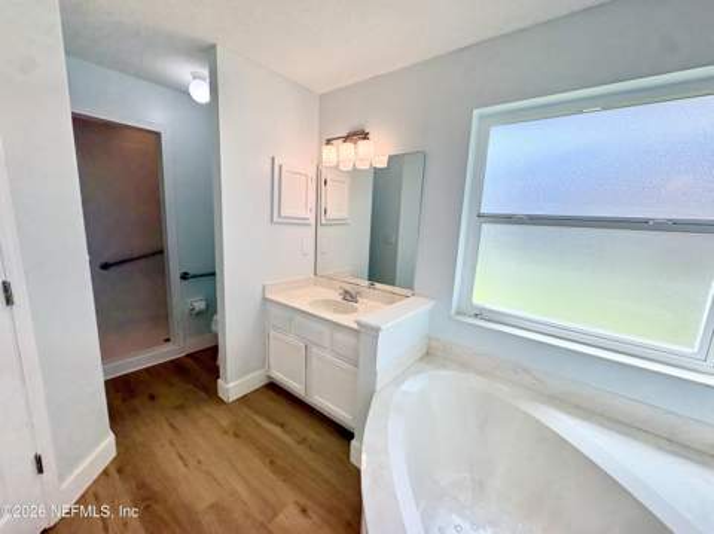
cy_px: 267
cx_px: 357
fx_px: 288
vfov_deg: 85.6
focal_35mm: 14
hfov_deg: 102.1
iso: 64
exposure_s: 1/249
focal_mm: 2.22
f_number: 2.2
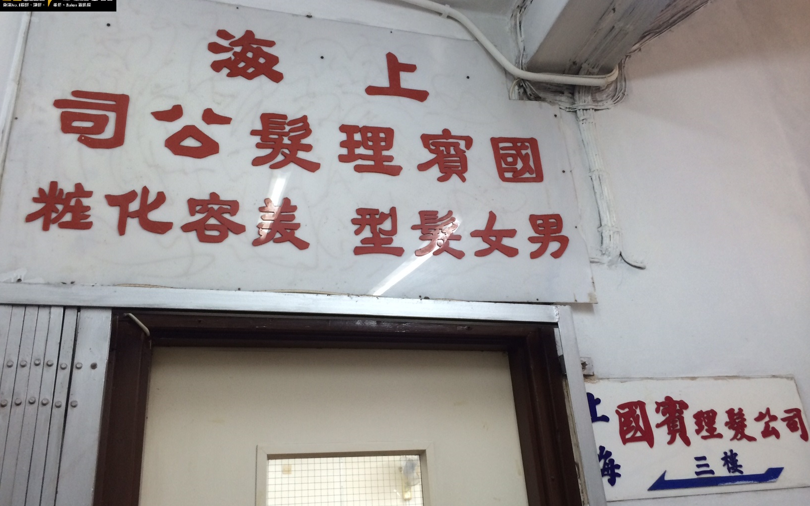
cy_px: 273
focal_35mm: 32
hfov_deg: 59.7
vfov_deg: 39.4
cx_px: 405
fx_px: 706
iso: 80
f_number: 2.2
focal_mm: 4.12
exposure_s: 1/30
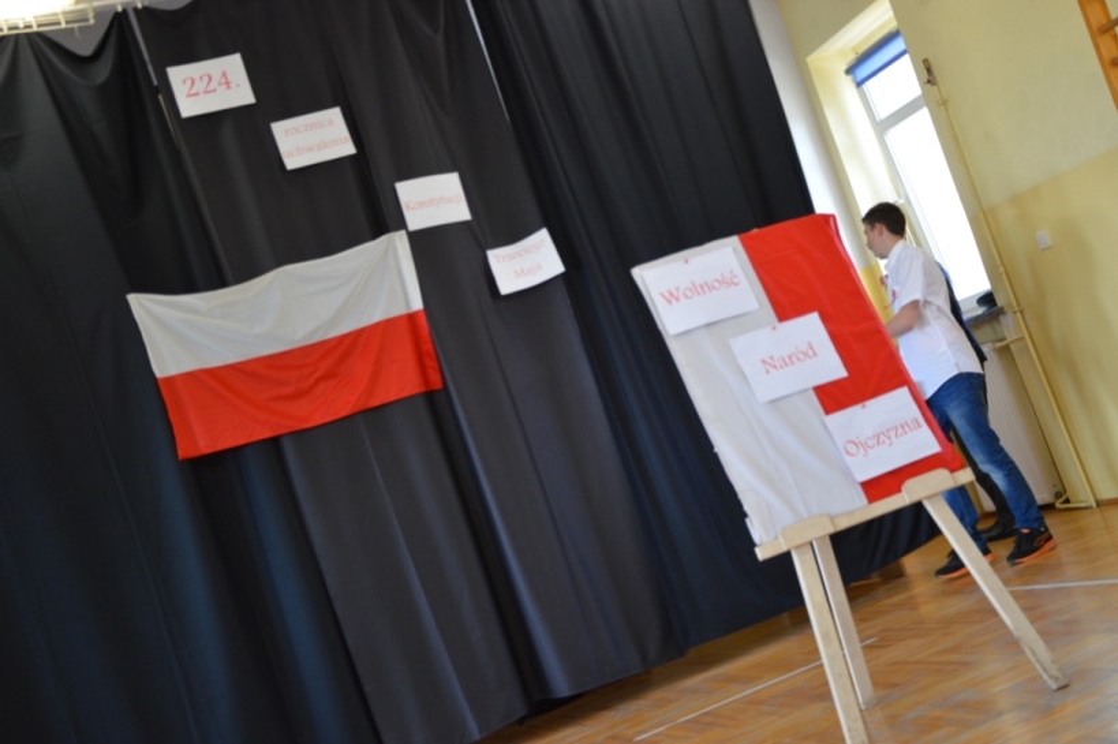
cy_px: 372
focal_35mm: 48
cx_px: 559
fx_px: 1490
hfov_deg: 41.1
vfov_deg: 28.0
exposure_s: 1/30
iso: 400
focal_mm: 32
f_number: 4.2
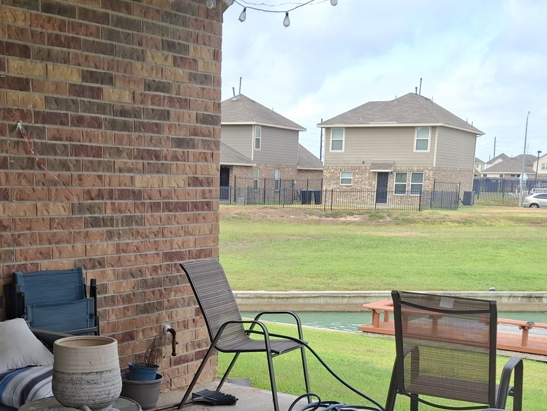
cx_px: 235
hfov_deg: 36.1
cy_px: 375
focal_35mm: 53
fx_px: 838
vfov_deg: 26.5
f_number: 1.8
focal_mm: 4.69
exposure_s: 1/455
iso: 25
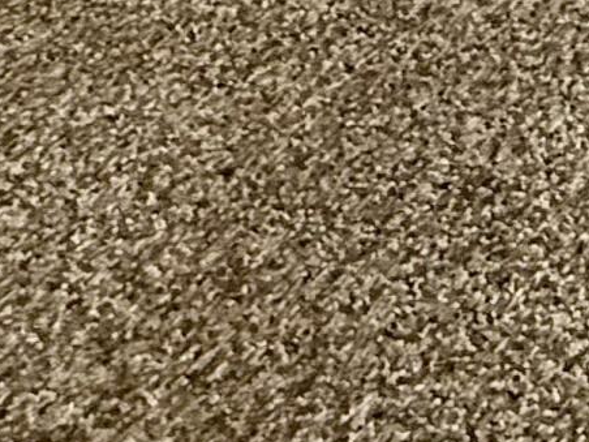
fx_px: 1582
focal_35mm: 93
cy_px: -765
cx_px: 884
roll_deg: -0.1
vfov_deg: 11.5
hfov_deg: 18.6
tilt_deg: -12.2
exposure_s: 1/60
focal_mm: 2.22
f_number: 2.2
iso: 640
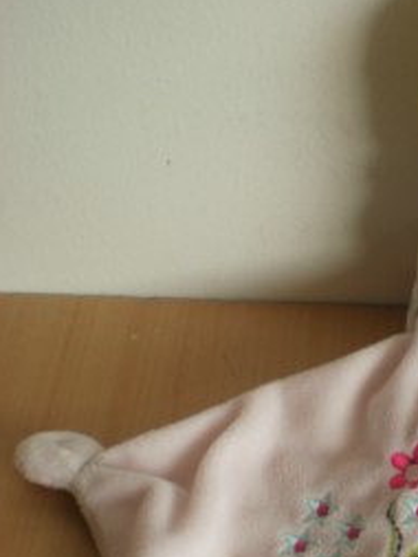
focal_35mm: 78
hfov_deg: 18.4
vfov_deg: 24.6
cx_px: 425
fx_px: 1255
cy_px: 438
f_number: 3.1
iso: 64
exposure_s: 1/88
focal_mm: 6.3
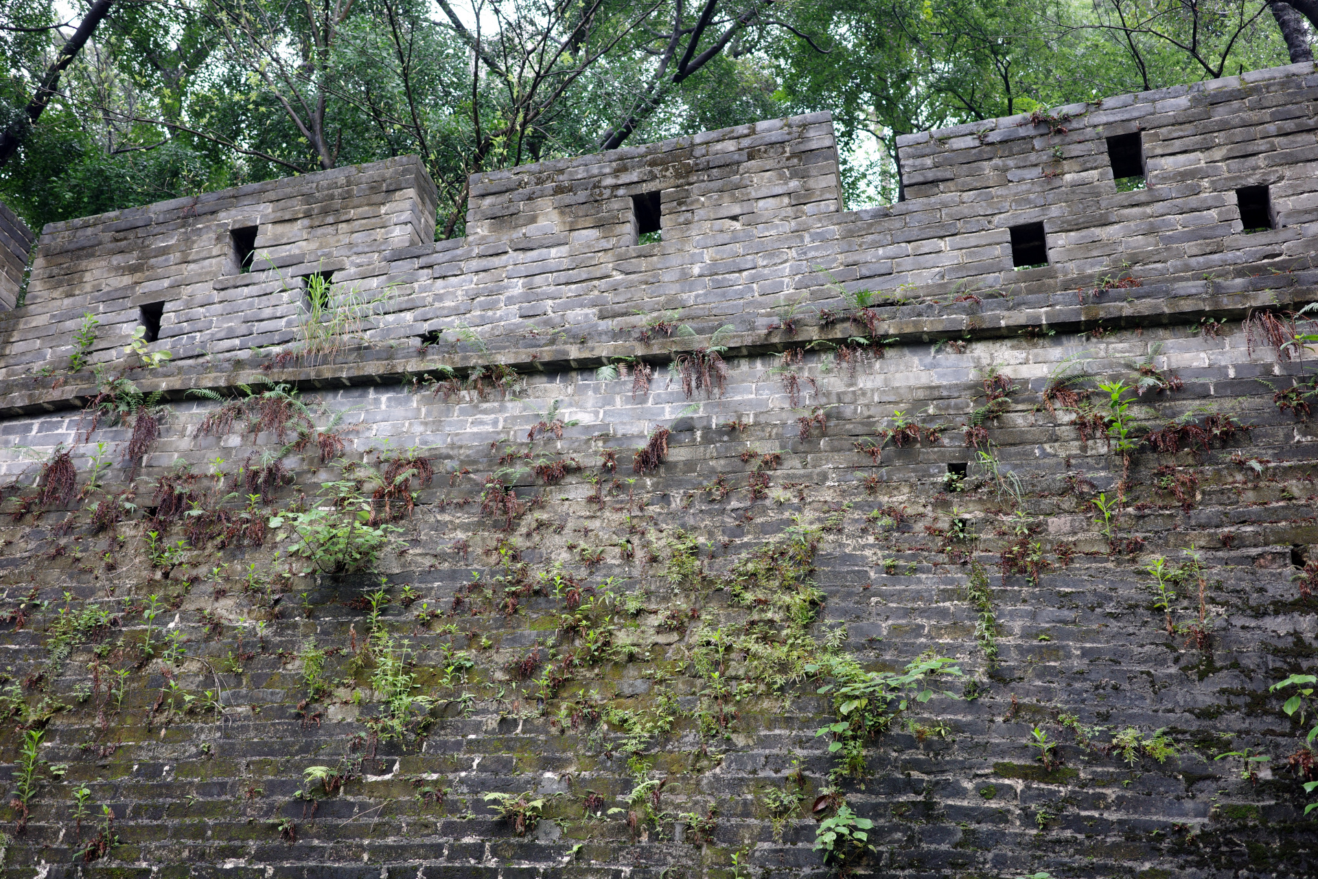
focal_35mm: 40
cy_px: 440
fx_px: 1464
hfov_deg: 48.5
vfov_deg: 33.4
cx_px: 659
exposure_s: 1/40
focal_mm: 26
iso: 200
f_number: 2.8
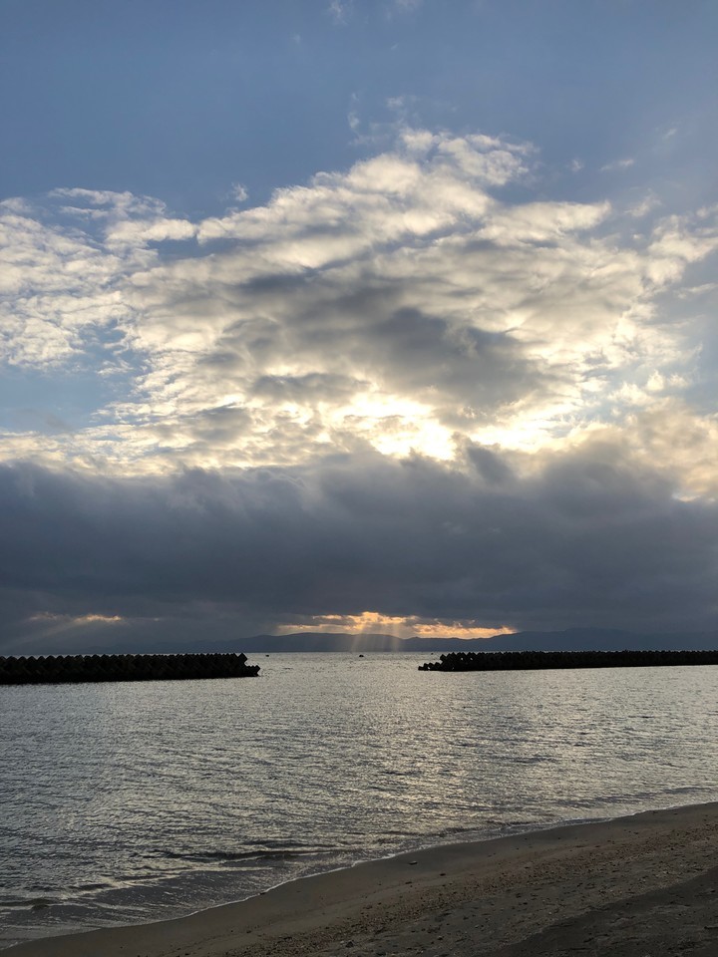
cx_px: 359
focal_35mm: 28
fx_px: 774
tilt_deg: +12.4
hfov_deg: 49.7
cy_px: 478
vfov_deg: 63.4
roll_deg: +0.6
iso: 20
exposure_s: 1/1736
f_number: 1.8
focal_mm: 3.99
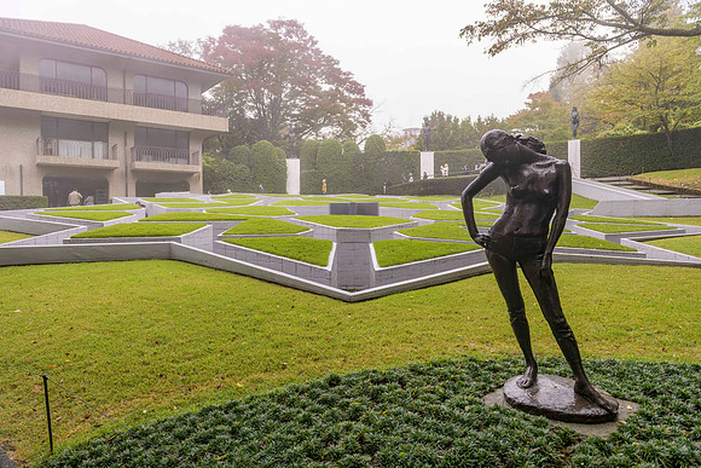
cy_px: 234
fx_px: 467
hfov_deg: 73.7
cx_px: 350
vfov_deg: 53.2
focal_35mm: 24
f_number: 4.5
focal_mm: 24
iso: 64
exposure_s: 1/125
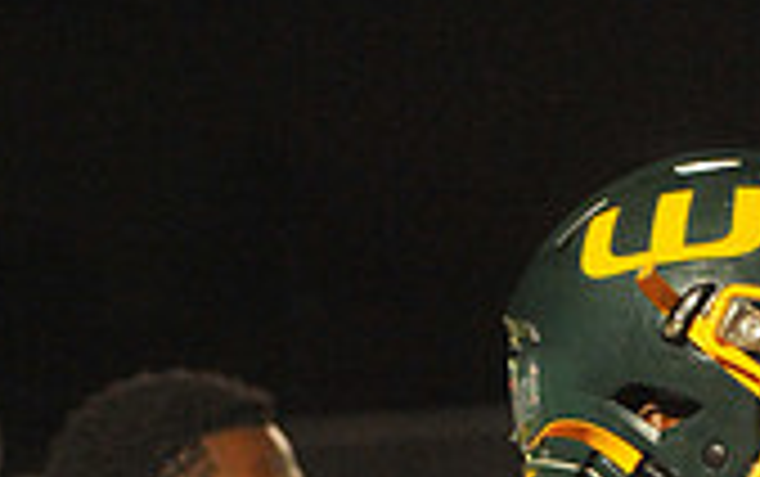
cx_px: 657
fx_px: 5805
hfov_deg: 7.5
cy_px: 1138
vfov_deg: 4.6
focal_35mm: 280
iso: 6400
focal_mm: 80
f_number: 4
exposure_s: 1/250
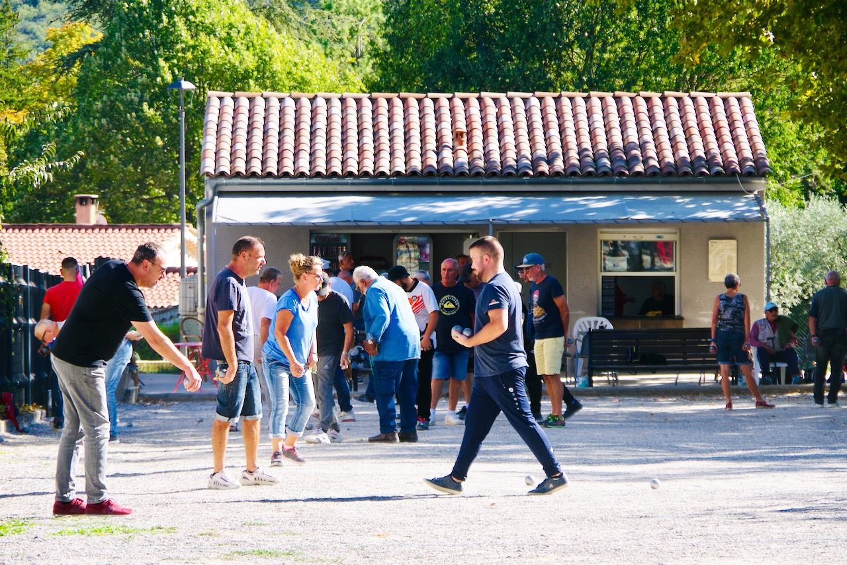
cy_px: 282
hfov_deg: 11.6
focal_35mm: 177
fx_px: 4165
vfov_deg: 7.8
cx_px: 424
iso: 200
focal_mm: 115
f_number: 5.6
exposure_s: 1/400
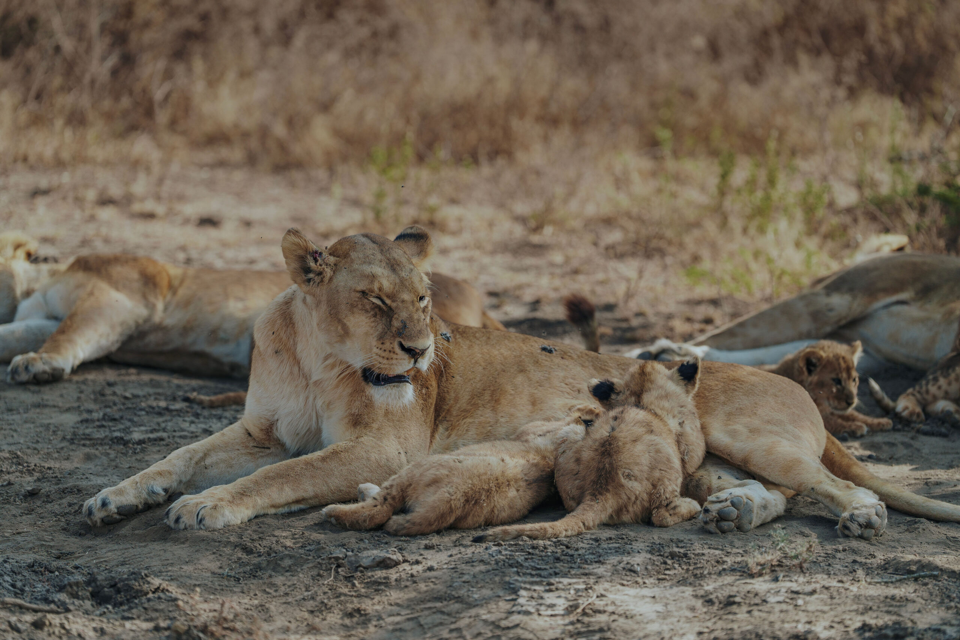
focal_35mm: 154
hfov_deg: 13.3
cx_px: 480
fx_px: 4107
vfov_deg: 8.9
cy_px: 320
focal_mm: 154
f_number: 3.2
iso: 160
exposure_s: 1/800
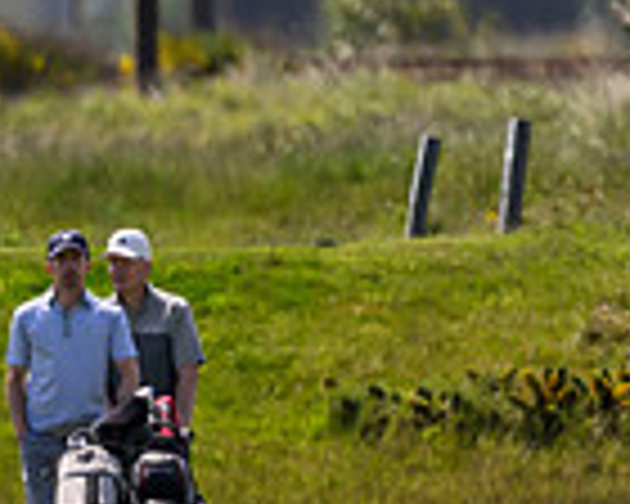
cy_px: 258
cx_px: -739
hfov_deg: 0.7
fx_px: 53252
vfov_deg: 0.5
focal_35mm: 2856
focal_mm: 560
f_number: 4
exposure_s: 1/5000
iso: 500
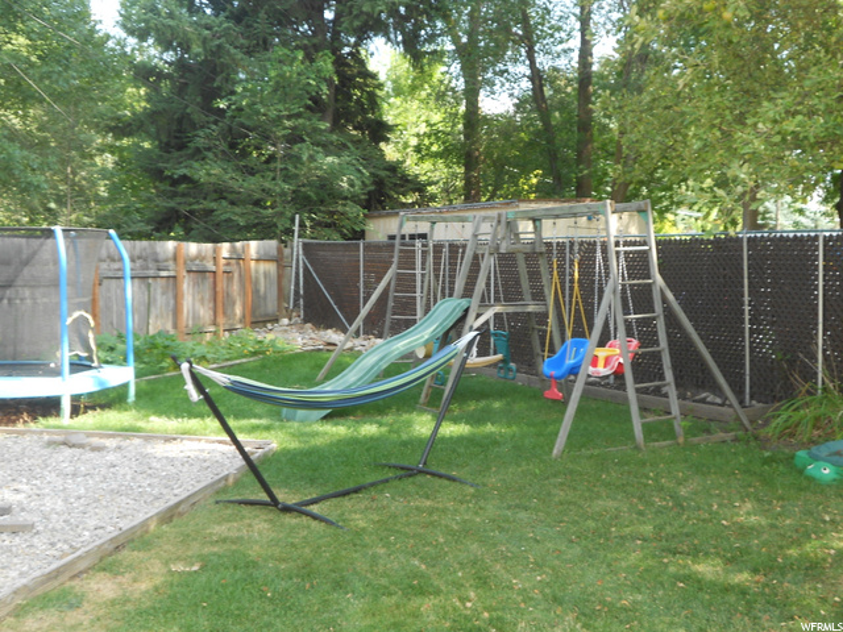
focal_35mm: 37
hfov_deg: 50.1
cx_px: 422
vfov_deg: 38.7
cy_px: 316
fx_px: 901
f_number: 3.9
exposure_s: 1/60
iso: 80
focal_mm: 6.7
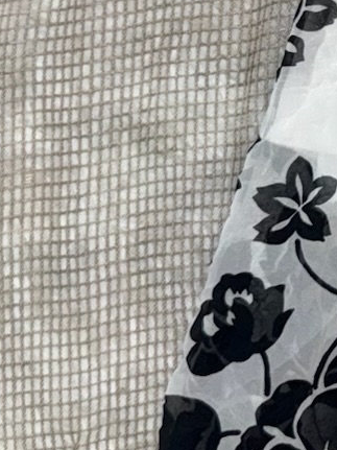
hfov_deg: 11.1
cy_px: -45
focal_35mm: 114
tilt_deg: -84.0
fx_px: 1481
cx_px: 794
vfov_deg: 16.7
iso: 80
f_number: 1.78
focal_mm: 6.76
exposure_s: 1/56
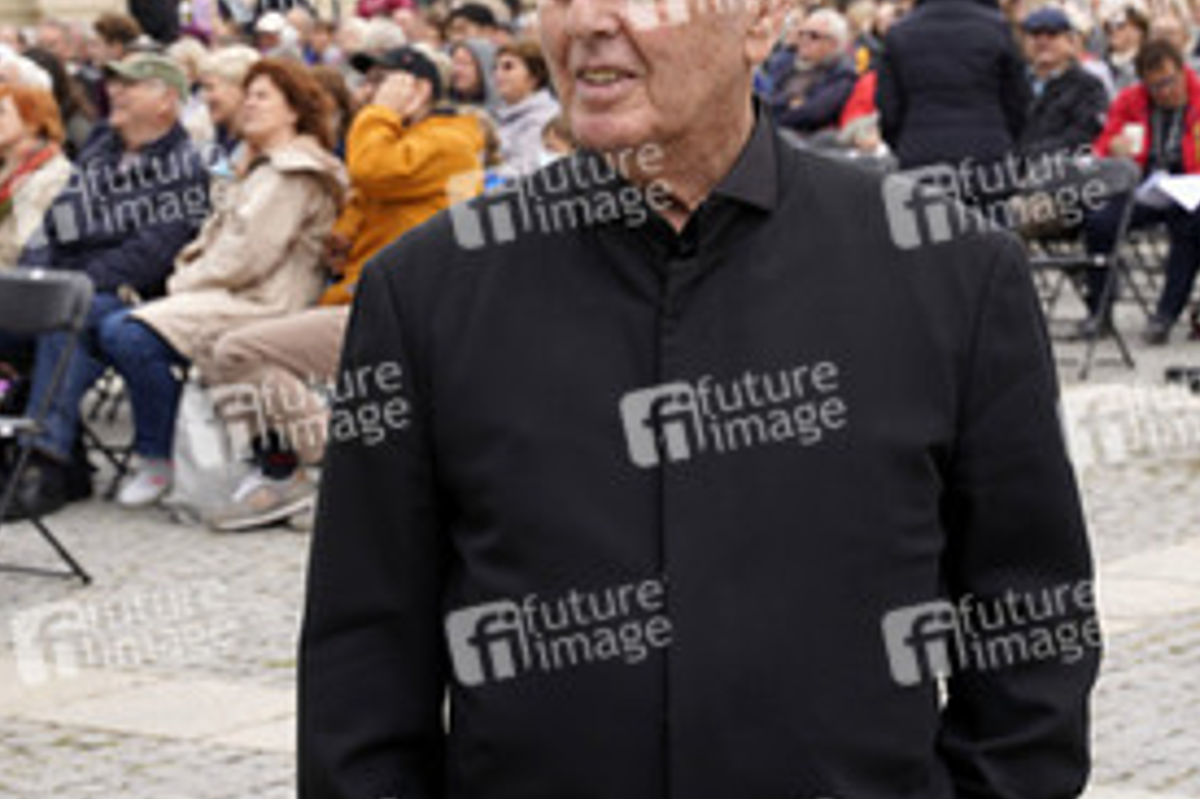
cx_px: 617
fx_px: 3331
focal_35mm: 100
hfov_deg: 20.4
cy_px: 306
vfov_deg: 13.7
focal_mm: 61
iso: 100
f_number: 8
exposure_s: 1/60
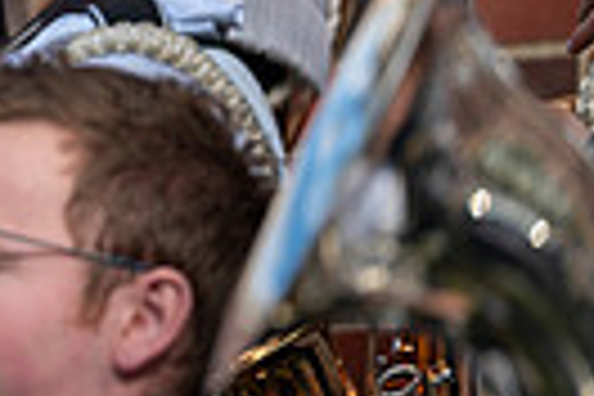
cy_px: -216
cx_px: -648
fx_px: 14519
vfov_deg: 1.6
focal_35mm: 880
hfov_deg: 2.3
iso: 64
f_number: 2.8
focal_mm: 200
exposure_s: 1/500
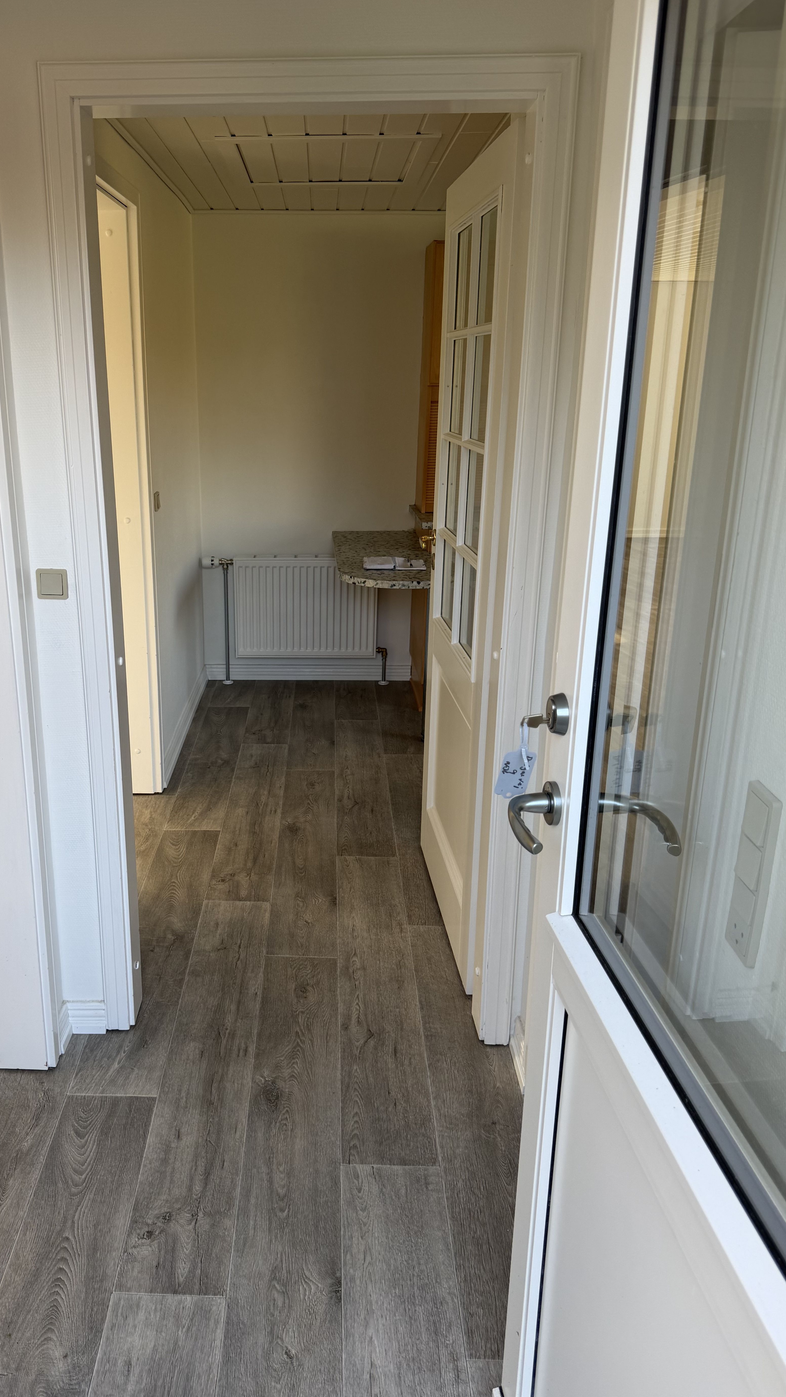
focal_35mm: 27
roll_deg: -1.3
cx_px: 287
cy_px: 705
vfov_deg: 69.9
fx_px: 1000
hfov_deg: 42.5
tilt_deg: -18.5
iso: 64
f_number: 1.78
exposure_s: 1/121
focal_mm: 6.76
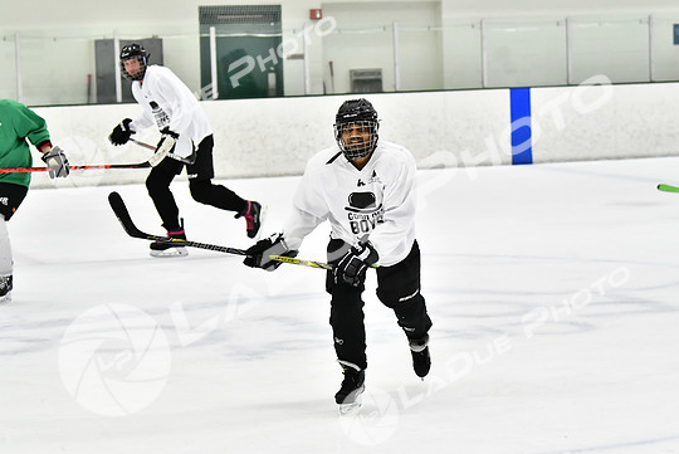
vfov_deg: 8.5
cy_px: 231
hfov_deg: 12.7
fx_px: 3039
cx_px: 337
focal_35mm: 161
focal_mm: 100
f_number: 2.8
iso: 5000
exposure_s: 1/1250
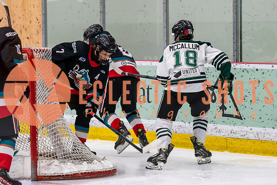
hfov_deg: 9.8
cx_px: 161
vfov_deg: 6.6
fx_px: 1608
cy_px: 94
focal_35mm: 209
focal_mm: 120
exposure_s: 1/640
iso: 2000
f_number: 3.2
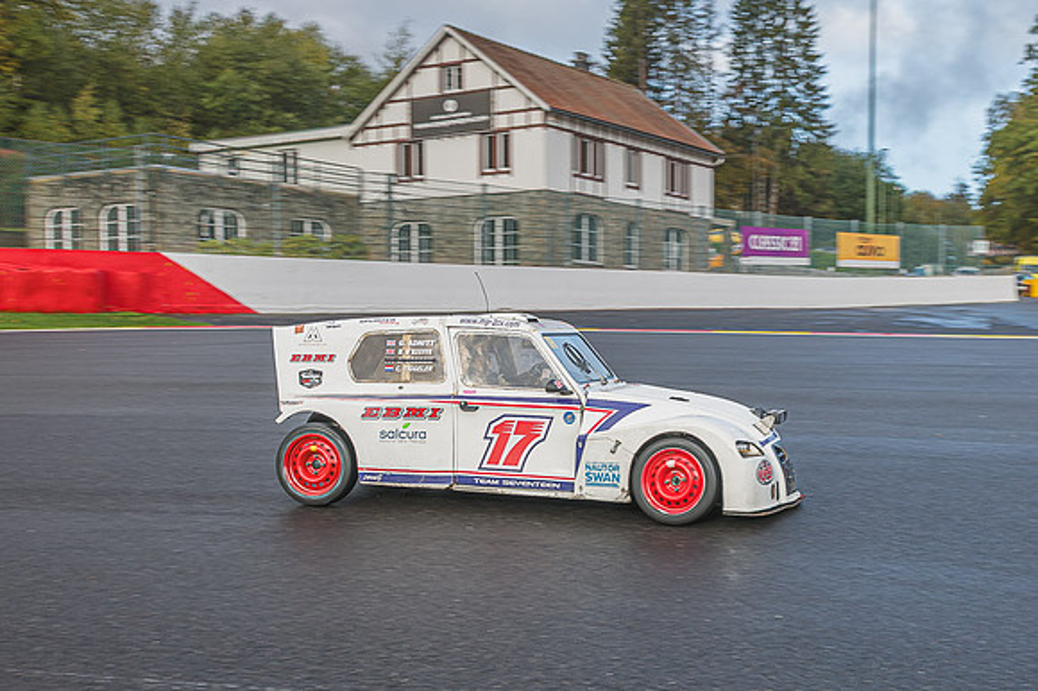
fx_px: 1294
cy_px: 425
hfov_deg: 43.4
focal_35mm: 45
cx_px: 632
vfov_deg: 29.8
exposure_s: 1/250
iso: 125
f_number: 5.6
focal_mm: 27
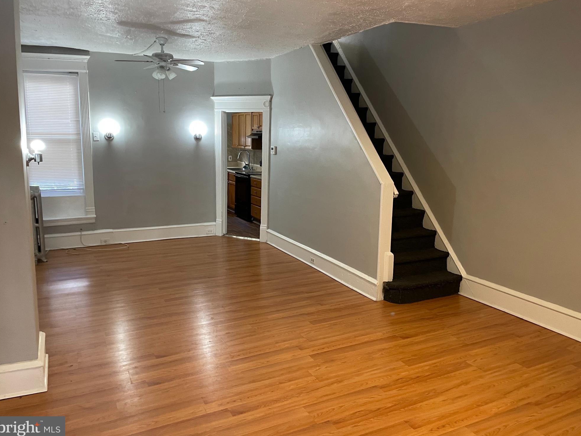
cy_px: 214
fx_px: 453
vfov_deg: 51.4
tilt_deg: -9.9
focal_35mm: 27
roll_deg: -0.6
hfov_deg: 65.3
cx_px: 293
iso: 160
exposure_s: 1/60
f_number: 1.6
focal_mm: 4.2
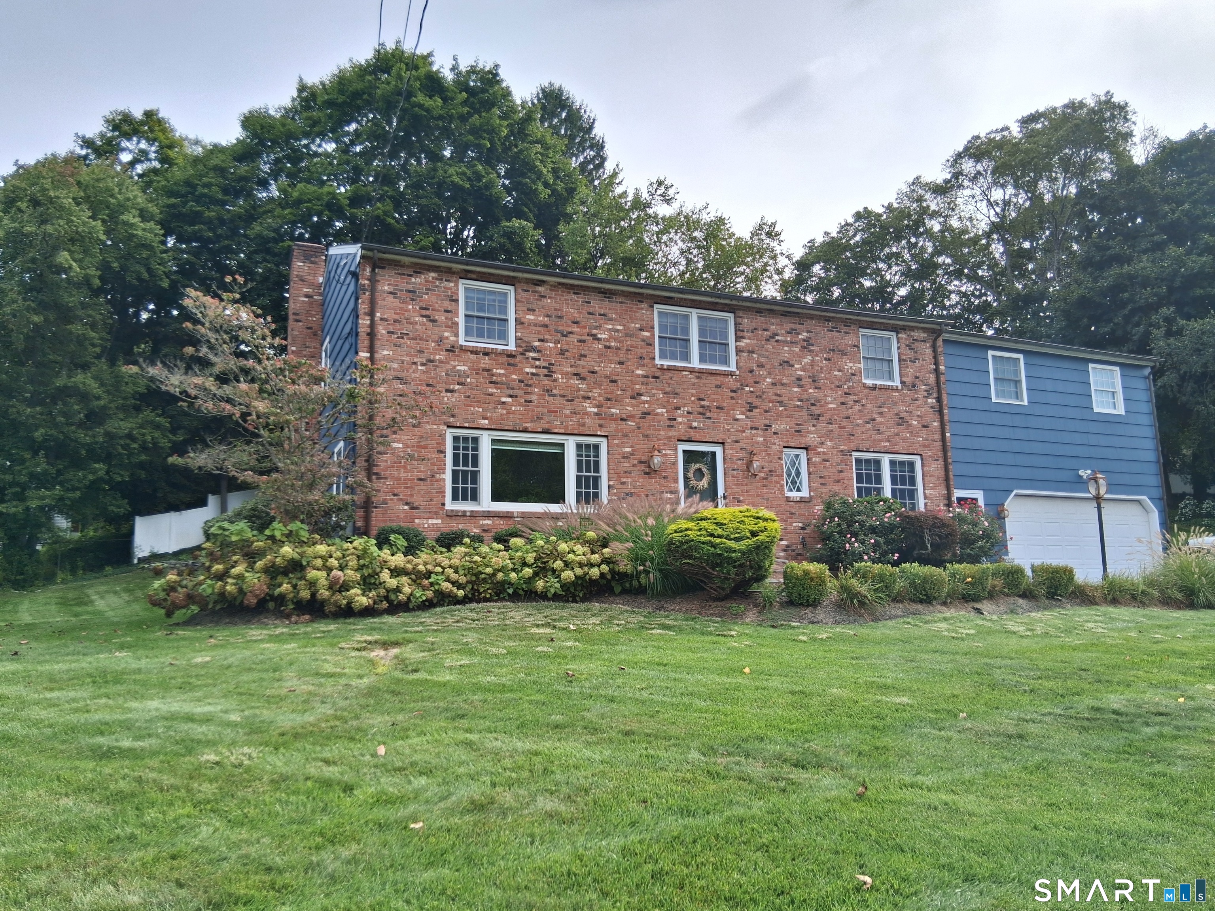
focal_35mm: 26
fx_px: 913
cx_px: 608
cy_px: 456
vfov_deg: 53.1
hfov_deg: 67.3
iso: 25
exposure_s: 1/437
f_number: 1.8
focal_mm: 3.98
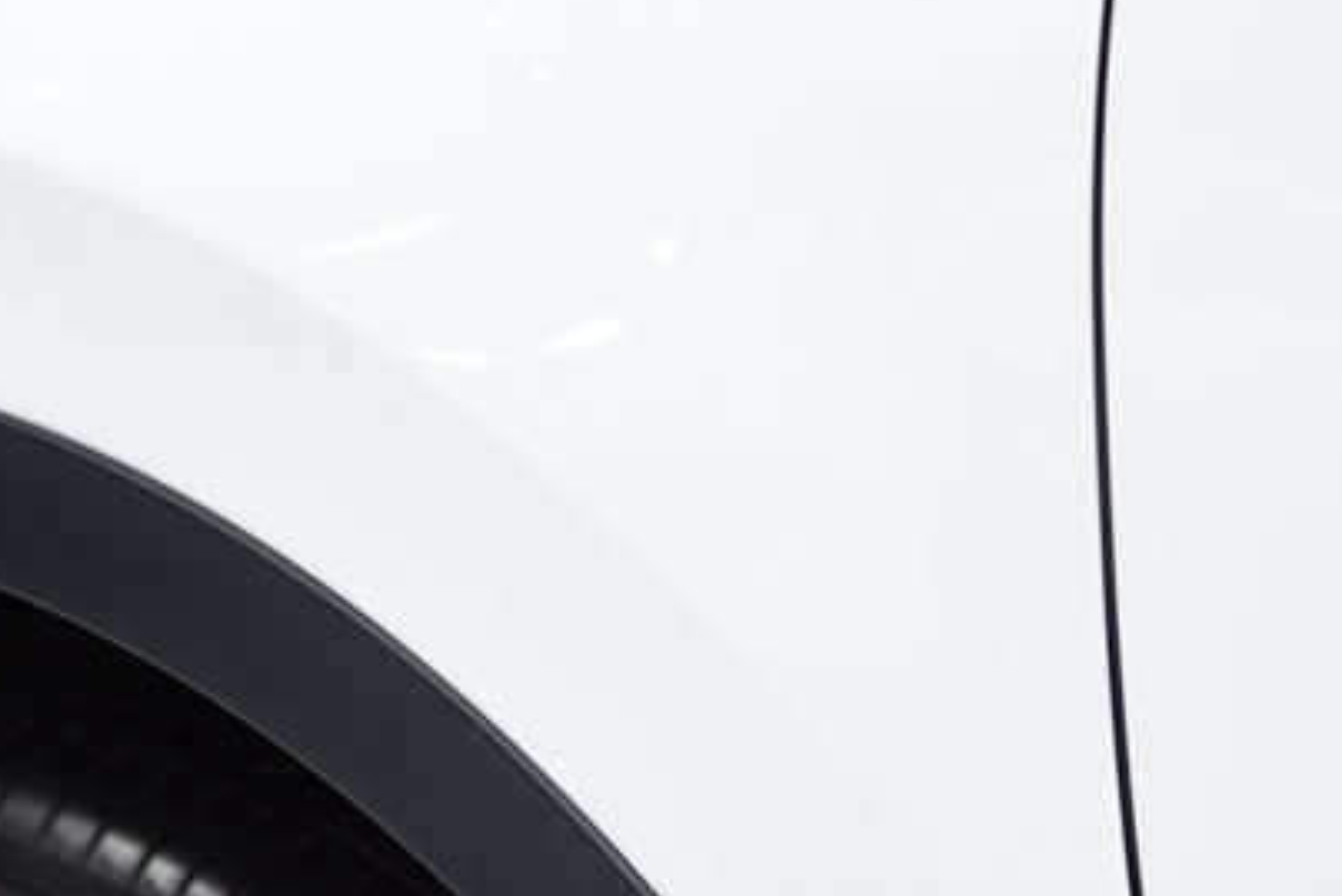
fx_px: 5183
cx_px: 859
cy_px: 10
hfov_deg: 14.7
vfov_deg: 9.8
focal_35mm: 139
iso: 320
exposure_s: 1/250
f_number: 3.2
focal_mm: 70
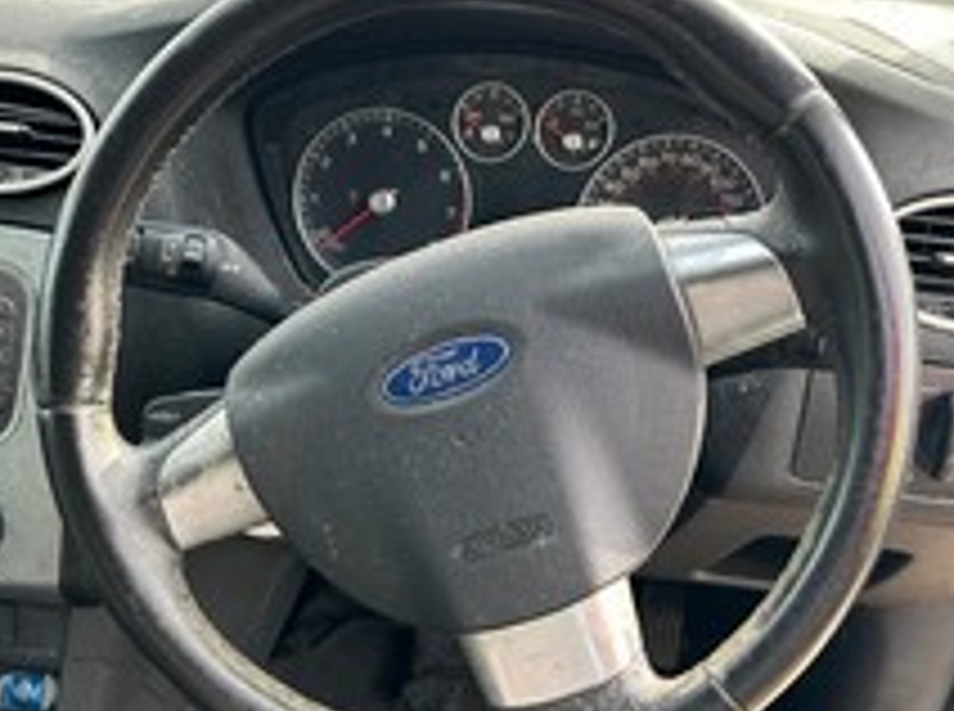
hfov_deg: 43.8
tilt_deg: -29.3
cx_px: 405
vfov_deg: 33.3
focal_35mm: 43
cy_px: 454
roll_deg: +0.5
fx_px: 1182
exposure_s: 1/121
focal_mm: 5.7
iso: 40
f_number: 1.5
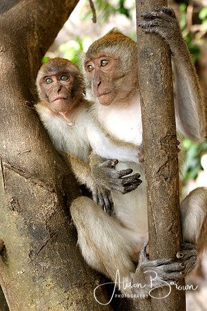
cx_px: 104
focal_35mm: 75
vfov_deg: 27.0
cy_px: 156
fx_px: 647
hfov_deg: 18.2
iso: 400
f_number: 5.6
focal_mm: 50
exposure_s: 1/80
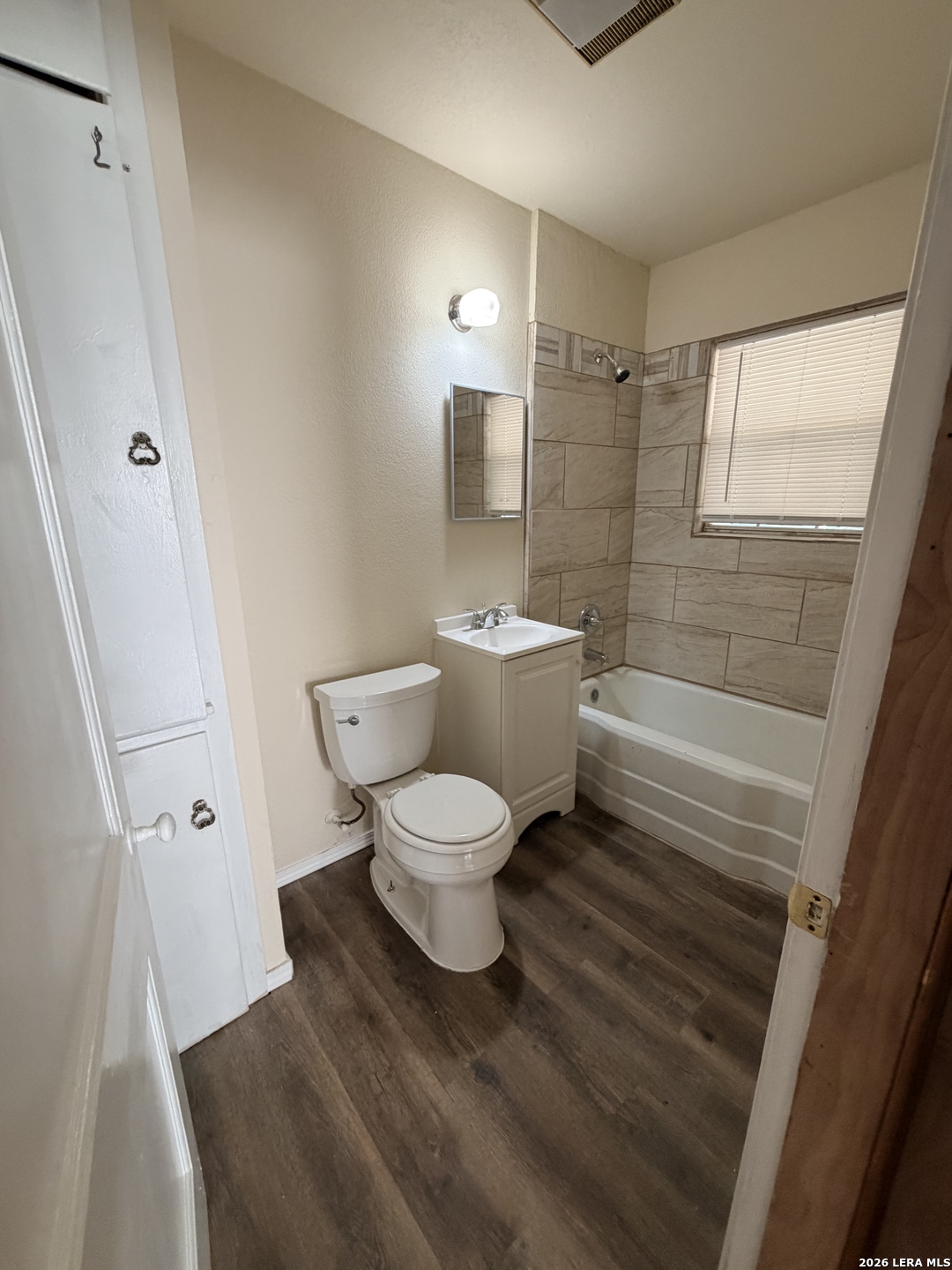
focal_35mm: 14
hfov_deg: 85.7
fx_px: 513
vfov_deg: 102.1
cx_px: 476
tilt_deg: -13.6
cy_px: 635
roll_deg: +0.4
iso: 320
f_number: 2.2
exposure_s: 1/90
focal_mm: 2.22
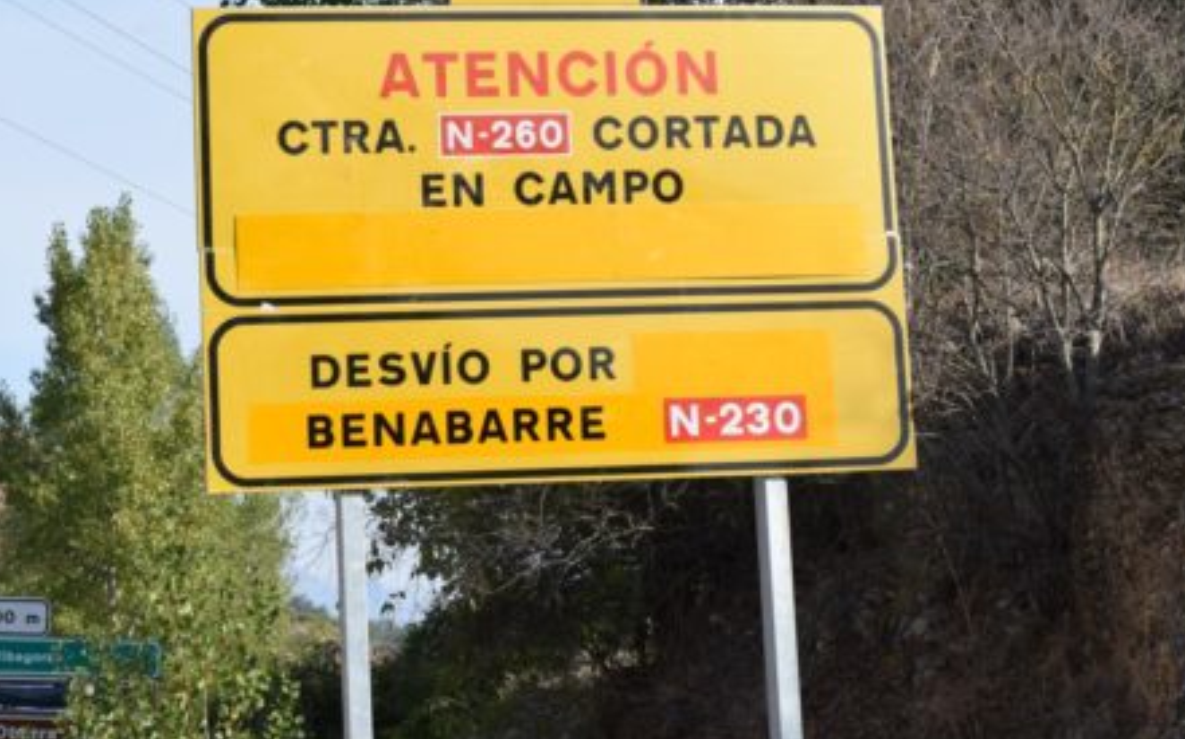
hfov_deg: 15.7
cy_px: 312
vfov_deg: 9.9
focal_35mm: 133
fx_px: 4286
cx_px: 570
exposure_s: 1/320
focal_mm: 55
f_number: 9
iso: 200
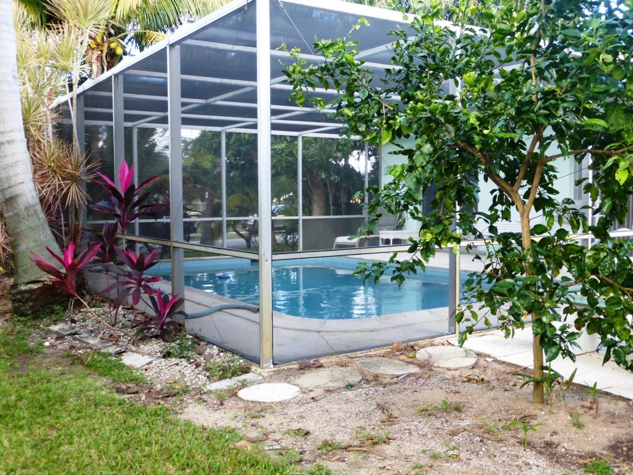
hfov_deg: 52.6
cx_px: 316
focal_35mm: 35
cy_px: 238
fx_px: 640
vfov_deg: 40.7
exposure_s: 1/125
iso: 320
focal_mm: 6.1
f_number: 3.7
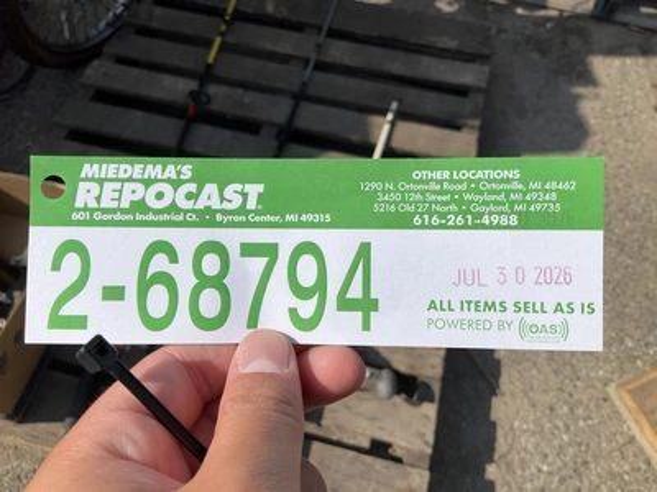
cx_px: 328
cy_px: 246
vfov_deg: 48.2
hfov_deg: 61.7
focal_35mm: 29
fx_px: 550
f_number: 1.8
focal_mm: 3
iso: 25
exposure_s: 1/4405
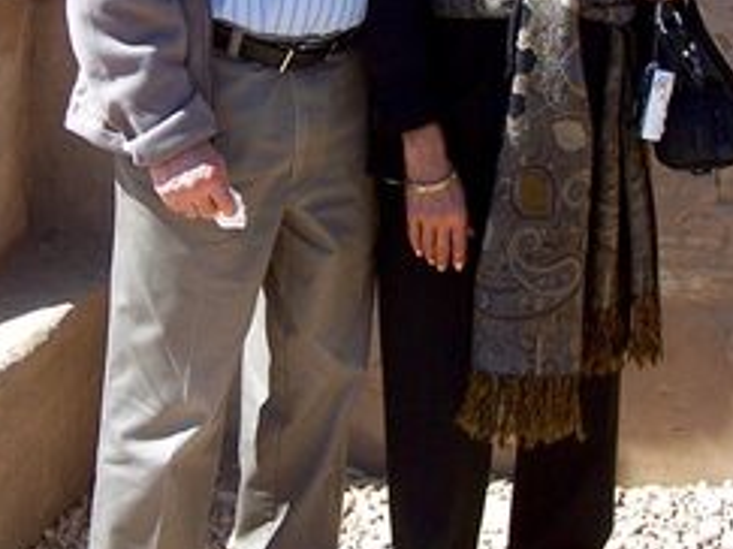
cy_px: 84
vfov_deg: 15.6
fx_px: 1989
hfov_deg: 20.9
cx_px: 365
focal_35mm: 94
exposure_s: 1/1000
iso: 80
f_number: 2.8
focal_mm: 6.3
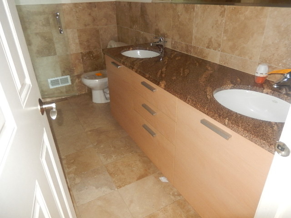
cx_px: 146
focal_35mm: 25
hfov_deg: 69.4
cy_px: 109
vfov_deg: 54.9
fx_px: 210
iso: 200
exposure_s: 1/30
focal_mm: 4.5
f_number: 3.4
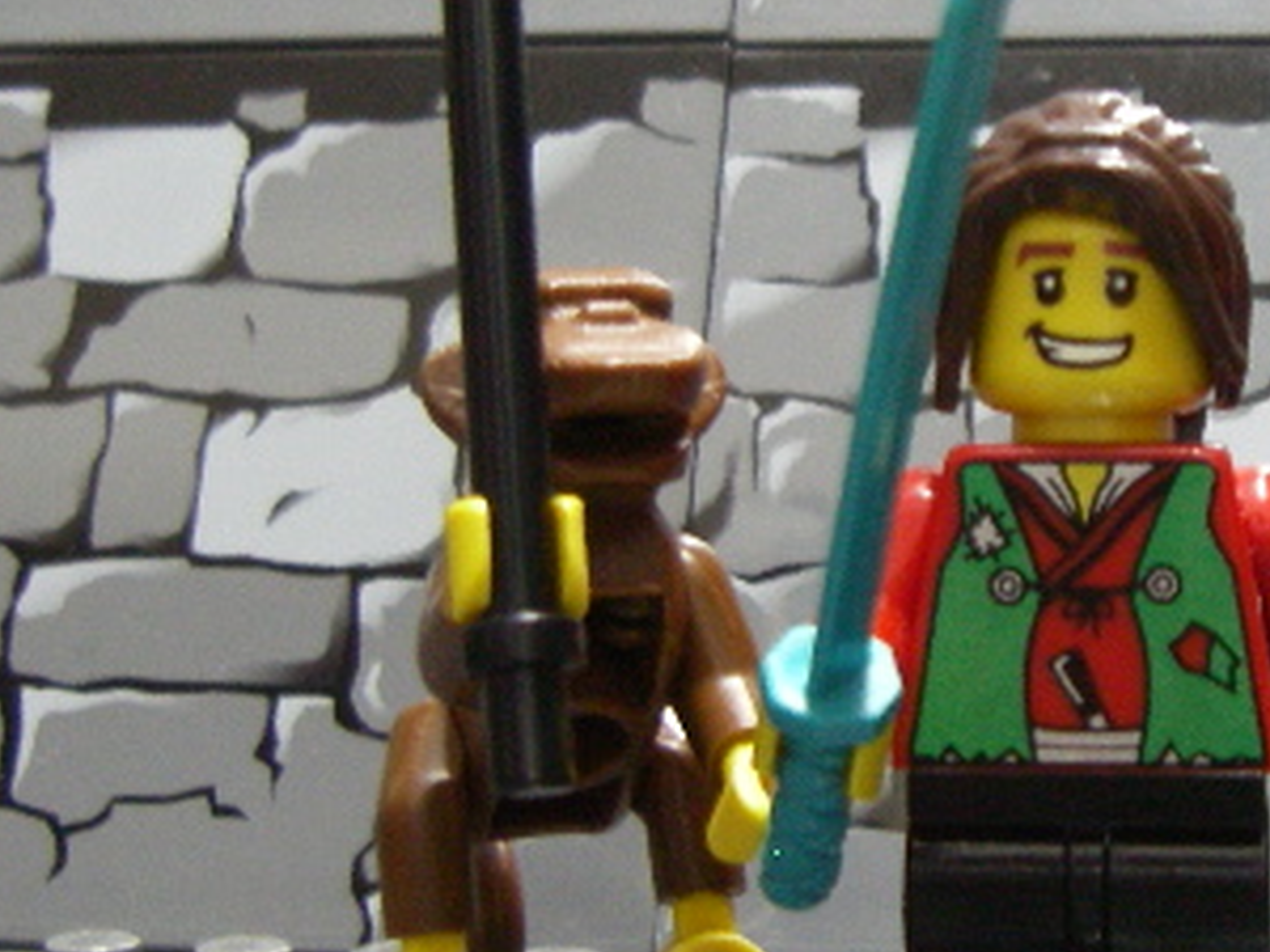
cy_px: 393
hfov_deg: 23.6
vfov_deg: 18.2
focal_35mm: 81
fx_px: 2972
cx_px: 1088
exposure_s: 1/4
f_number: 3.3
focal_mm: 6.3
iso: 320
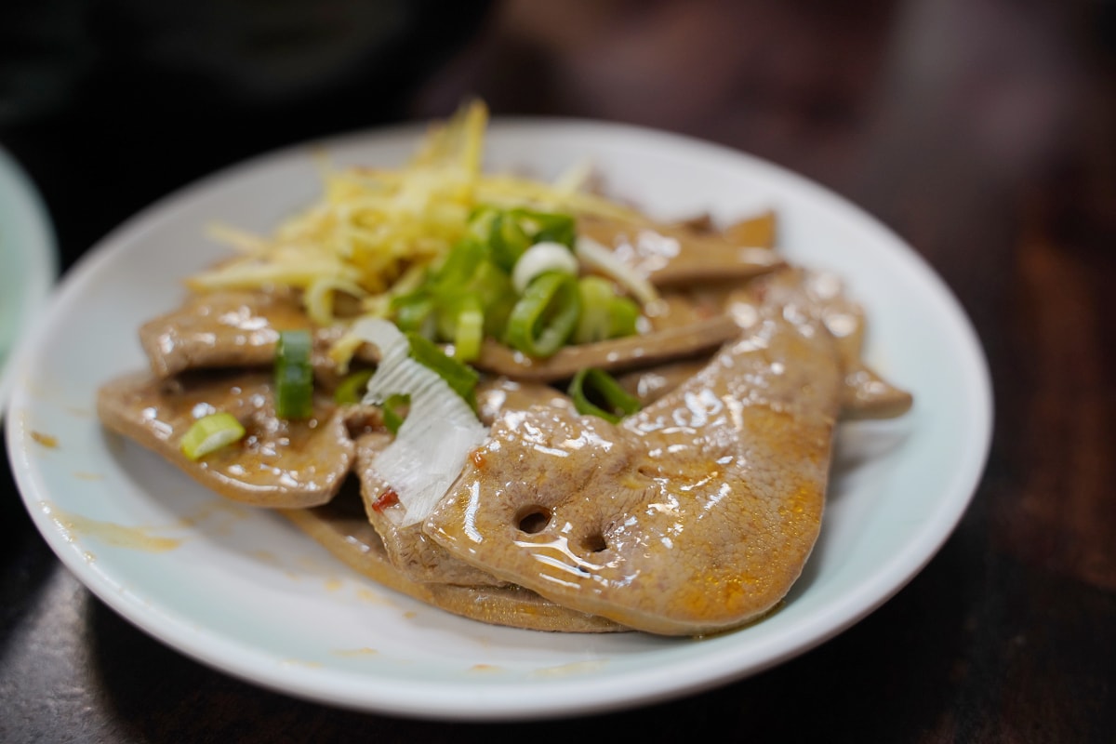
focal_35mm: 32
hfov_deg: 58.7
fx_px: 992
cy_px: 372
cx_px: 558
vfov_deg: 41.1
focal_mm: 32
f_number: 4
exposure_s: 1/60
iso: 640
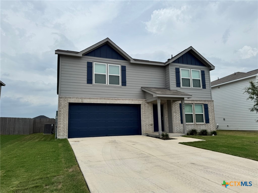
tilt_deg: +8.8
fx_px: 179
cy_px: 96
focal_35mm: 24
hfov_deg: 71.6
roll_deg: +0.6
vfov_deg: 56.8
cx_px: 129
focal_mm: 6.76
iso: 80
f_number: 1.78
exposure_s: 1/12346
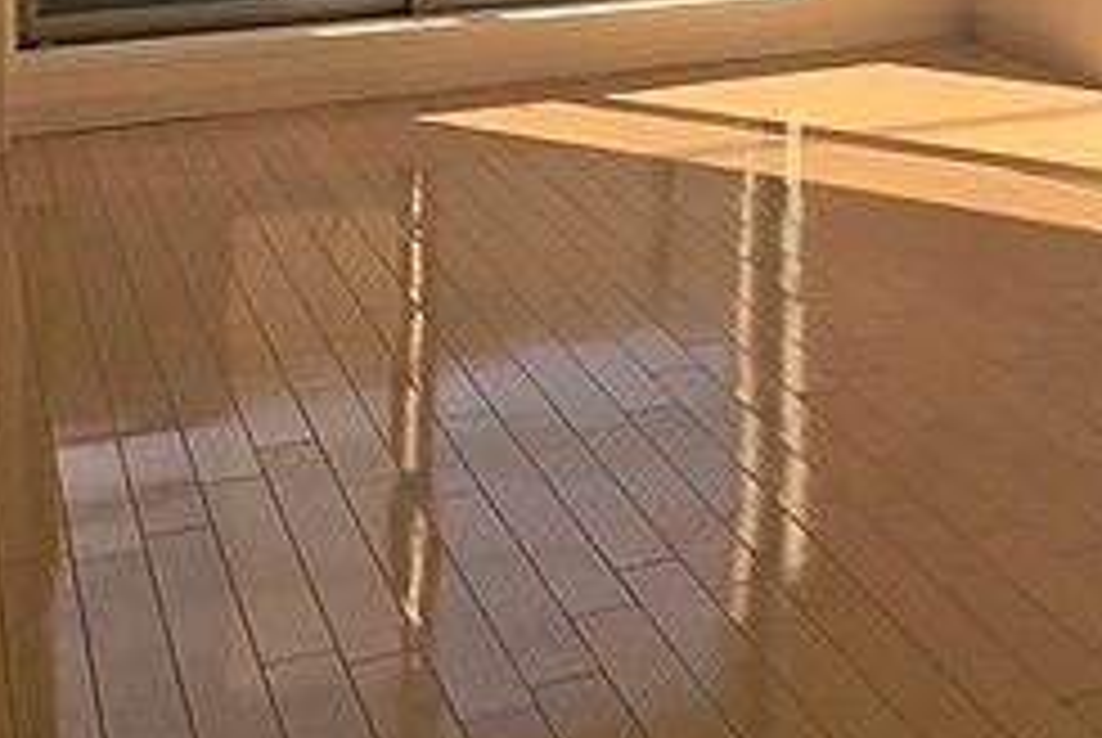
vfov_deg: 20.8
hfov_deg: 33.8
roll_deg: +0.6
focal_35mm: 59
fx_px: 1808
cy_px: -252
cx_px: 634
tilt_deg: -4.8
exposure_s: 1/801
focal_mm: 4.15
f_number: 2.2
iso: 25
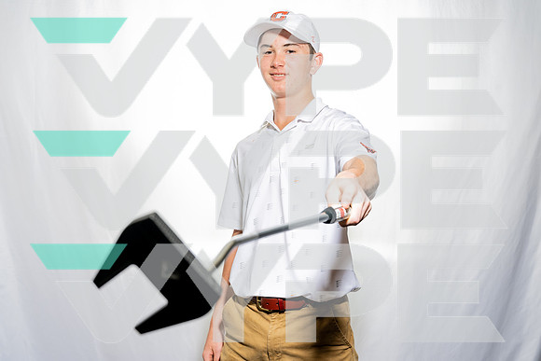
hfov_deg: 43.2
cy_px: 170
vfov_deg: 29.6
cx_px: 286
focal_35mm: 45
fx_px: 683
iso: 100
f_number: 7.1
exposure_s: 1/250
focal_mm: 43
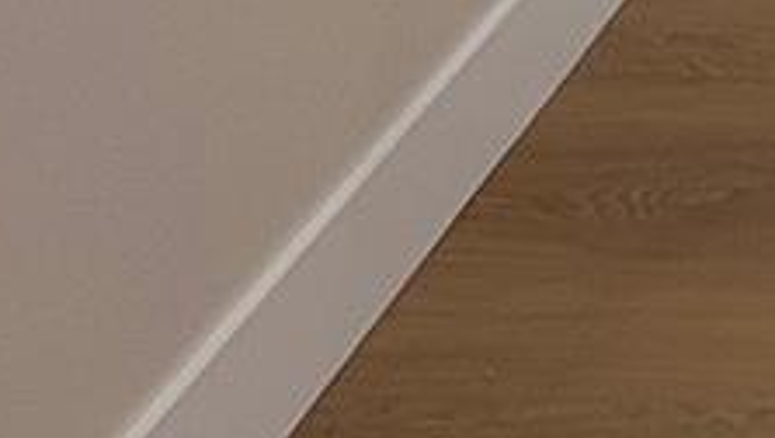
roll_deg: -1.1
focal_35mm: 82
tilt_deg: -8.8
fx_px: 1687
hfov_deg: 18.2
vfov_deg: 10.5
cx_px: 1519
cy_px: -866
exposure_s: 1/120
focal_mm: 2.22
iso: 100
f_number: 2.2
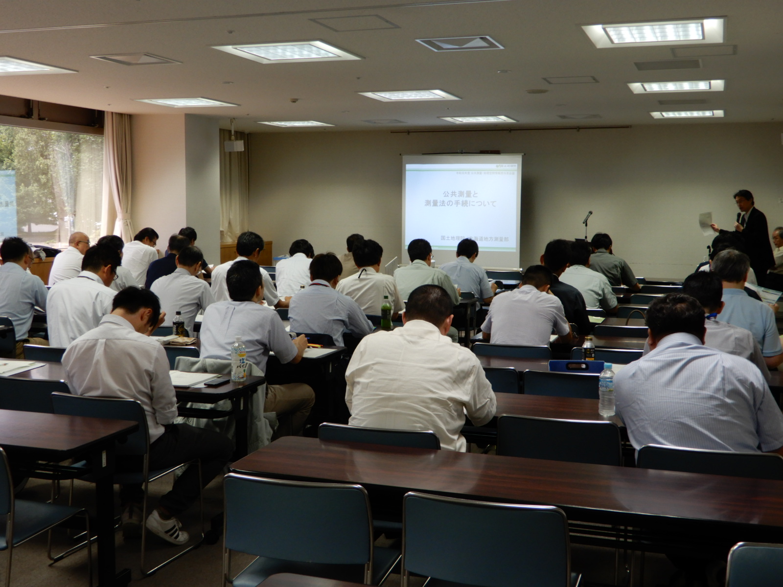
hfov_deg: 44.8
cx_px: 392
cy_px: 294
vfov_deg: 34.3
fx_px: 950
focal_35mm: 42
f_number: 4
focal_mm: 7.5
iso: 125
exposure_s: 1/30
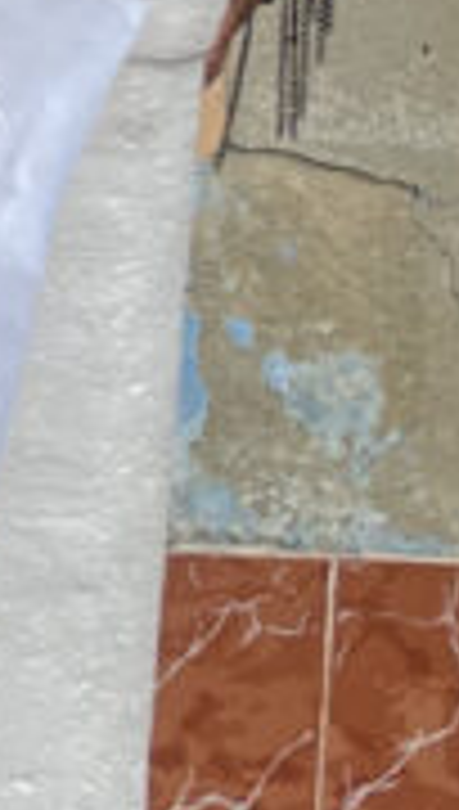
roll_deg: -1.2
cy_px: -572
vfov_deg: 9.2
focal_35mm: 226
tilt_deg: -8.5
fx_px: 4863
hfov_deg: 4.8
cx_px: -1485
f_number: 1.6
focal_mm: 4.2
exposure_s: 1/181
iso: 32
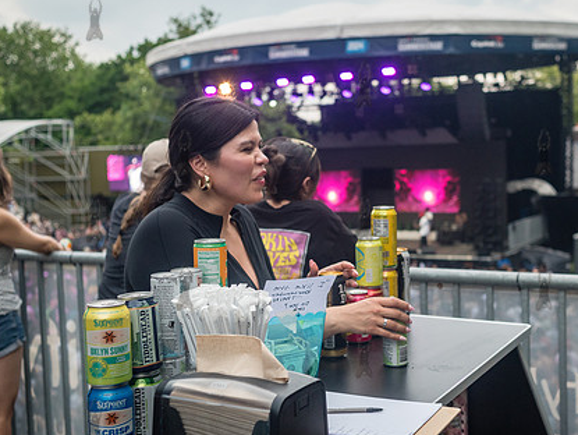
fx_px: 785
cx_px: 364
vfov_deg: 30.9
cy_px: 218
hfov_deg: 40.1
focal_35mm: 47
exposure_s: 1/400
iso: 1000
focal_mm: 35
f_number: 3.5
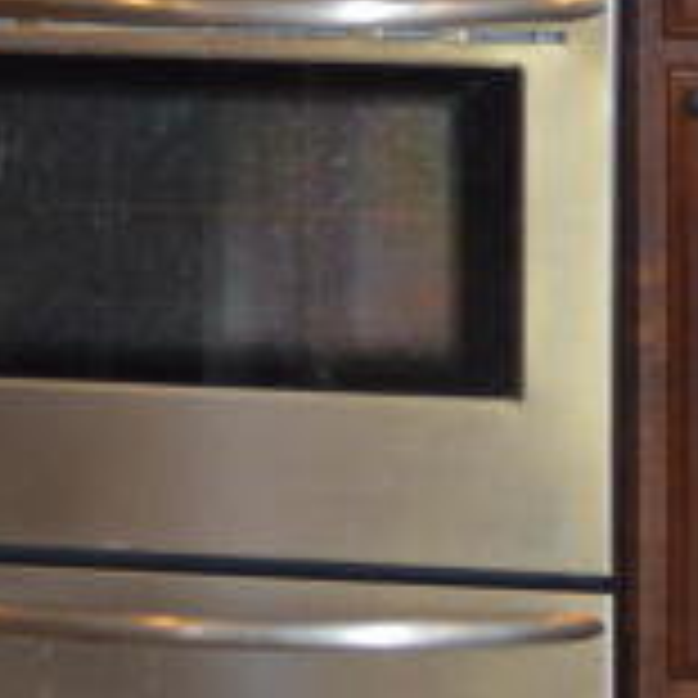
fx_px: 6068
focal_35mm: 266
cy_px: -594
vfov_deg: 6.4
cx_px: -367
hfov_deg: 6.5
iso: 400
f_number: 4.5
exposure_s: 1/60
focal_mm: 28
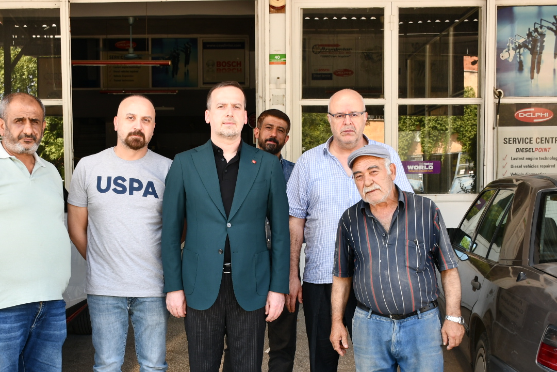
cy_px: 264
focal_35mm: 51
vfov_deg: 26.2
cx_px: 236
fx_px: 789
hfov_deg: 38.8
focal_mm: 23
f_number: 5
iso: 200
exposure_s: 1/100
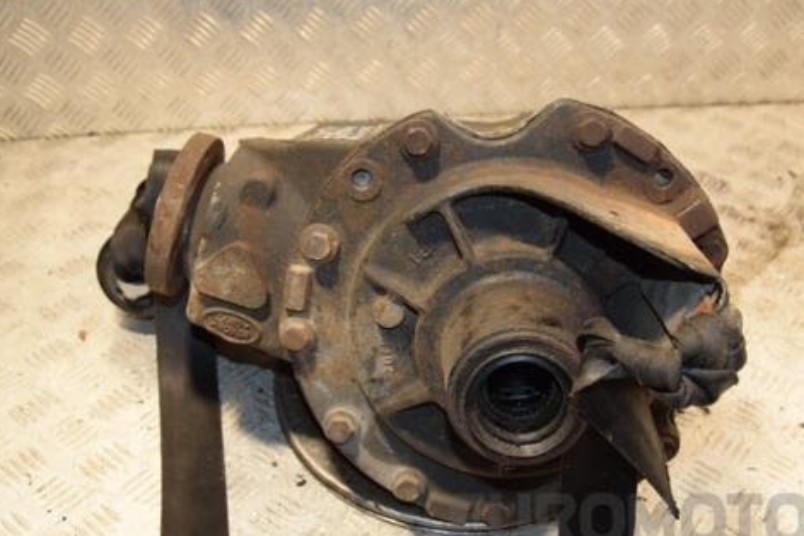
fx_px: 938
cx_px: 418
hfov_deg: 46.4
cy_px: 292
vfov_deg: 31.9
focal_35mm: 42
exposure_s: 1/160
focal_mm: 22
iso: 800
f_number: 5
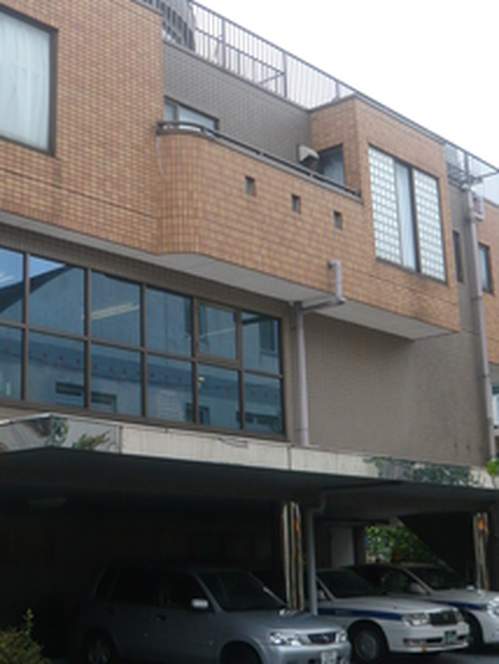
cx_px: 156
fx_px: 1056
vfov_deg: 34.9
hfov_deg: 26.4
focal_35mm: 55
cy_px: 292
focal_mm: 5.5
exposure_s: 1/640
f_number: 3.1
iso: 100
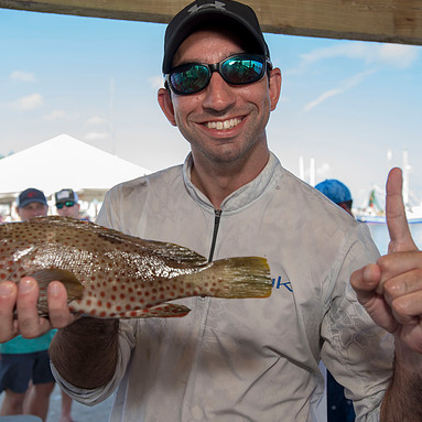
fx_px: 497
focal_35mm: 36
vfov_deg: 46.0
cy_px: 212
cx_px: 177
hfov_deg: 45.9
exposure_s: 1/320
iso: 250
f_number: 4.5
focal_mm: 28
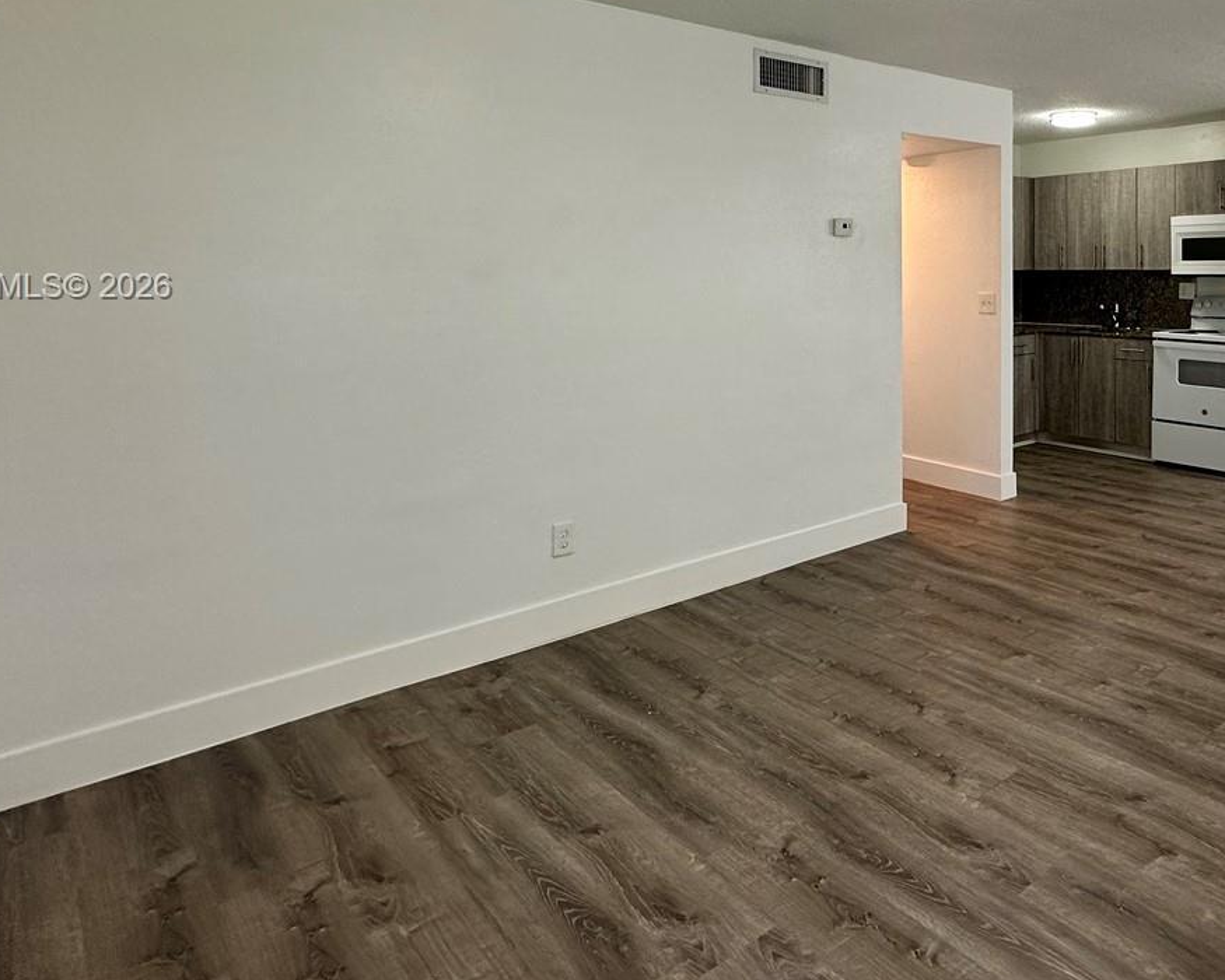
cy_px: 288
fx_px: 906
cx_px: 855
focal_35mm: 25
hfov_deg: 65.5
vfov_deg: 55.0
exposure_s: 1/120
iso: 200
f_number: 2.2
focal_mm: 2.22
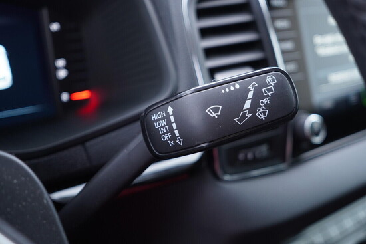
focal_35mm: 36
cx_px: 183
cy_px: 122
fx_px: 366
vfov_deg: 36.9
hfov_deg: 53.1
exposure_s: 1/40
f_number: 2.8
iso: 400
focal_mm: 24
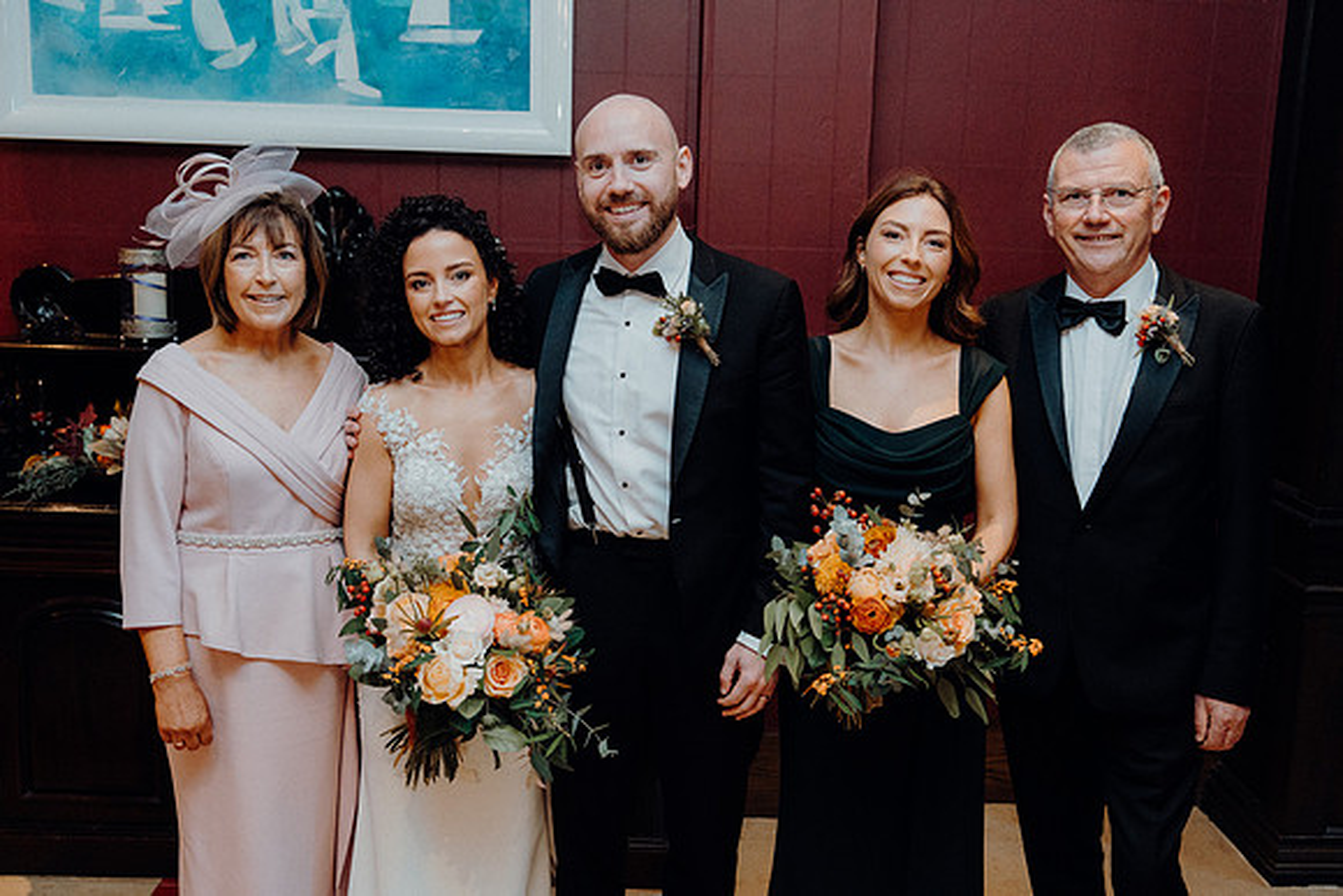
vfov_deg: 35.1
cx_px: 672
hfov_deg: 50.7
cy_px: 448
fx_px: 1418
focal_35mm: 38
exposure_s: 1/160
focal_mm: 38
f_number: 3.5
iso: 3200
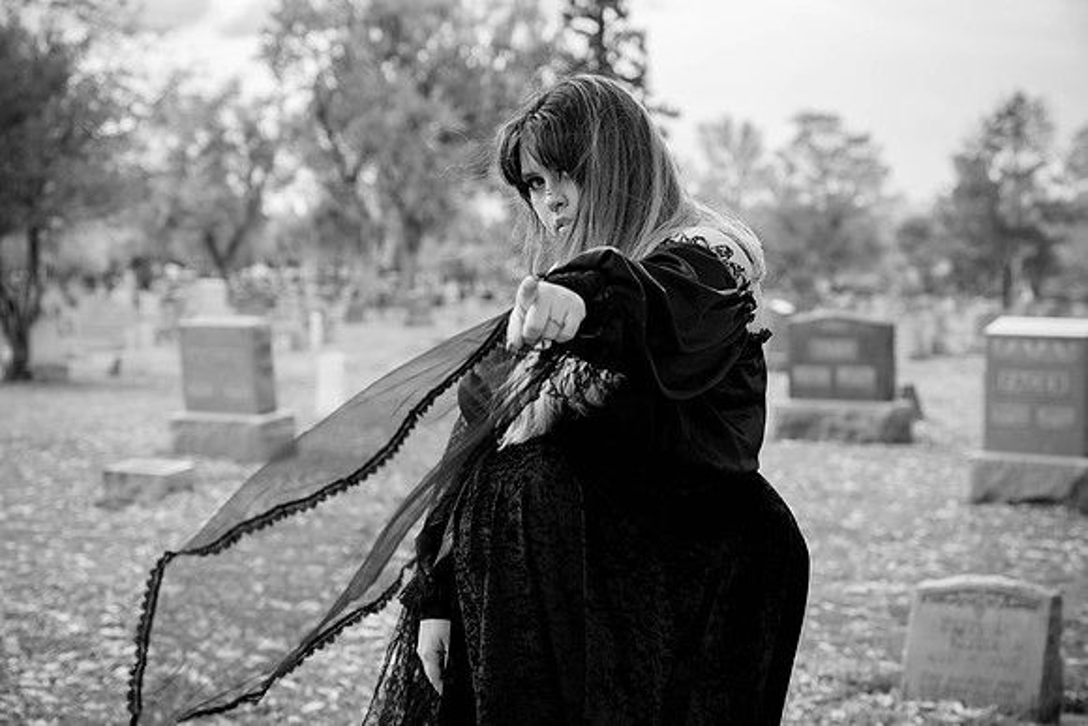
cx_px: 544
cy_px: 363
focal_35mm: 61
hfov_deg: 32.9
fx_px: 1844
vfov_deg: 22.3
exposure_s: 1/125
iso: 125
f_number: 3.5
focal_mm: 61
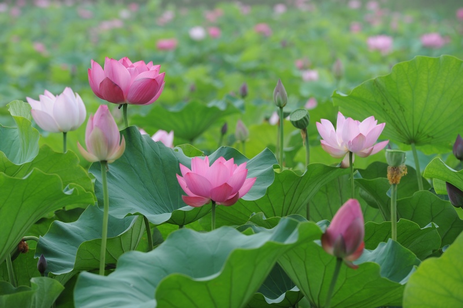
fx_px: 2570
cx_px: 232
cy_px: 154
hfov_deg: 10.3
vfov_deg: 6.9
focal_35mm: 200
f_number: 8
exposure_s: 1/160
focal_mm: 200
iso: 200
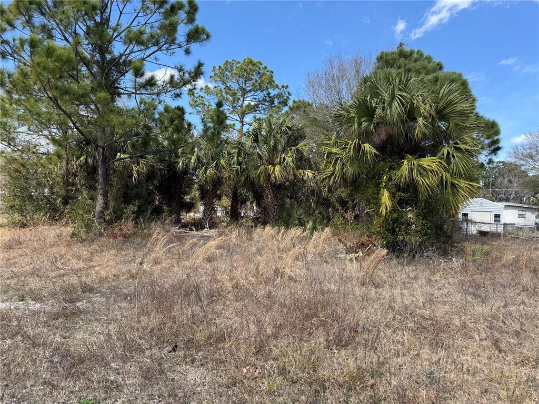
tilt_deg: +1.1
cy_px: 202
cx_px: 270
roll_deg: -2.6
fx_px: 374
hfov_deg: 71.6
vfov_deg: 56.8
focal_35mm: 24
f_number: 1.78
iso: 80
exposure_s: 1/1901
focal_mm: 6.76
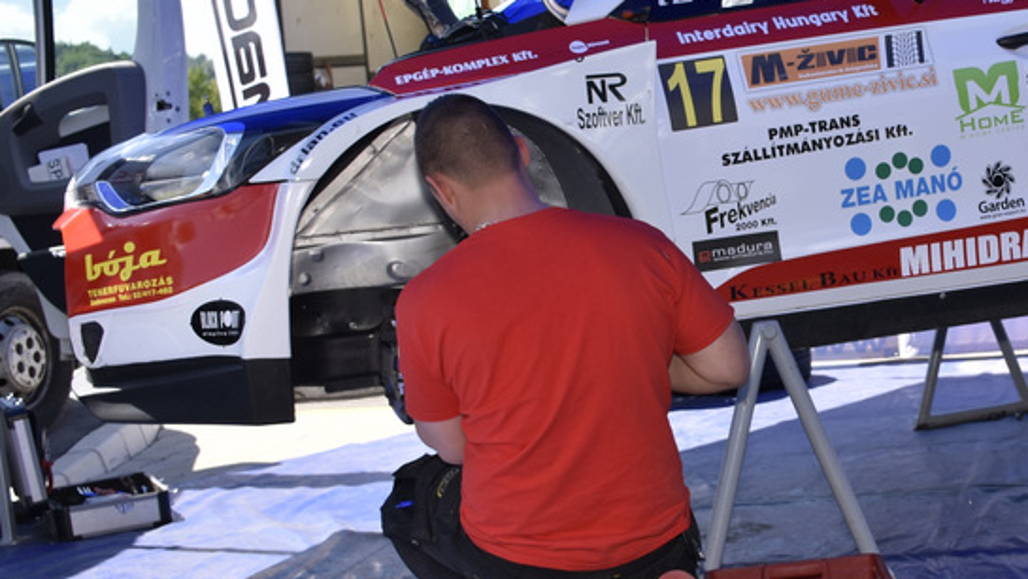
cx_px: 907
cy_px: 271
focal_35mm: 59
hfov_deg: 33.7
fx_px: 1609
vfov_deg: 20.4
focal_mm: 20
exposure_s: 1/640
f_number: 4.5
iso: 100
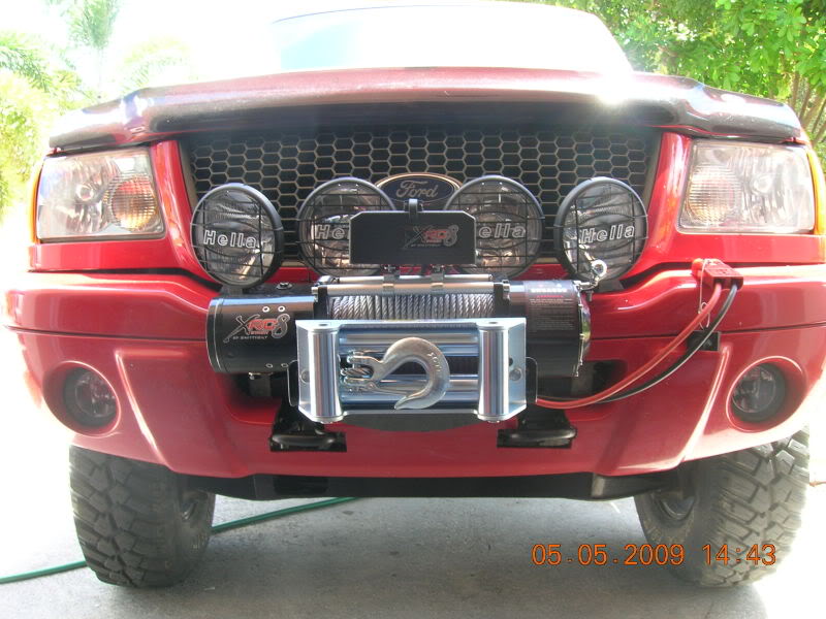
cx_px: 413
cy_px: 310
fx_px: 811
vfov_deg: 41.8
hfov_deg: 54.0
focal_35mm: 34
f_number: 4.9
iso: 50
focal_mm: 5.7
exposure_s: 1/20.5
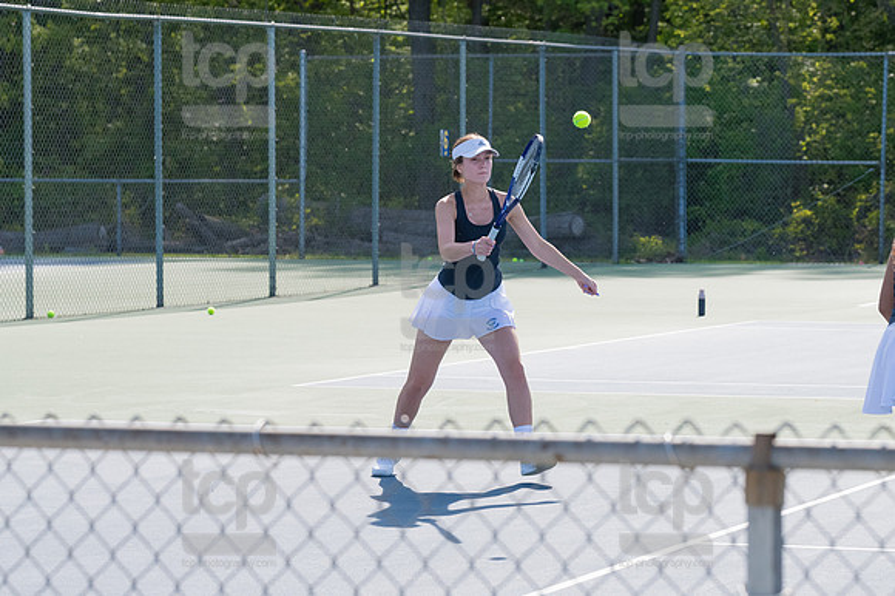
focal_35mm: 153
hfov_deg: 13.4
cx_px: 448
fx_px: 3801
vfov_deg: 9.0
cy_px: 298
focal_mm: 102
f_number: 5.6
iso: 1000
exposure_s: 1/2000
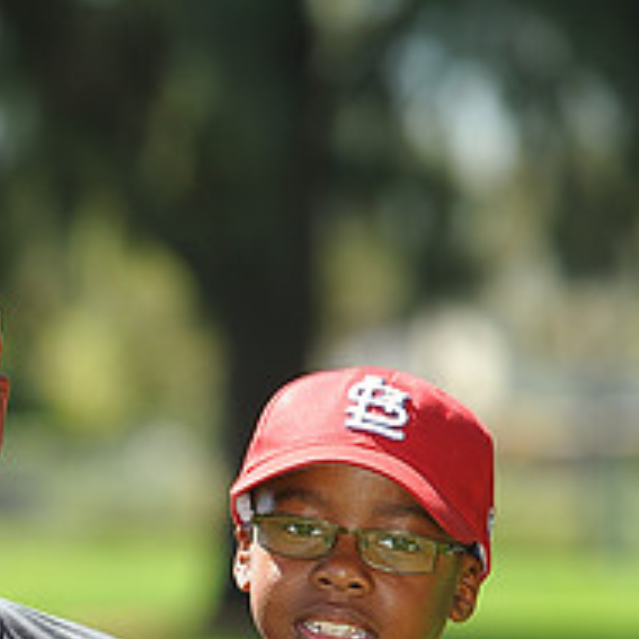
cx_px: 24
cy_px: 757
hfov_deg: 4.1
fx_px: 9001
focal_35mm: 431
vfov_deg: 4.1
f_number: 4.5
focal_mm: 165
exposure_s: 1/500
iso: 200
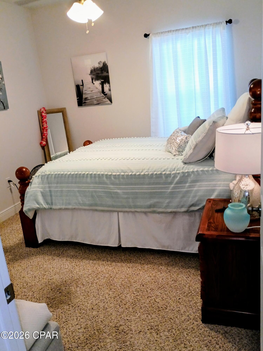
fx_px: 294
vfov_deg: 61.7
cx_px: 132
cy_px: 176
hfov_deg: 48.2
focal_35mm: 29
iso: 445
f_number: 1.8
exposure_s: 1/60
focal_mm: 4.27
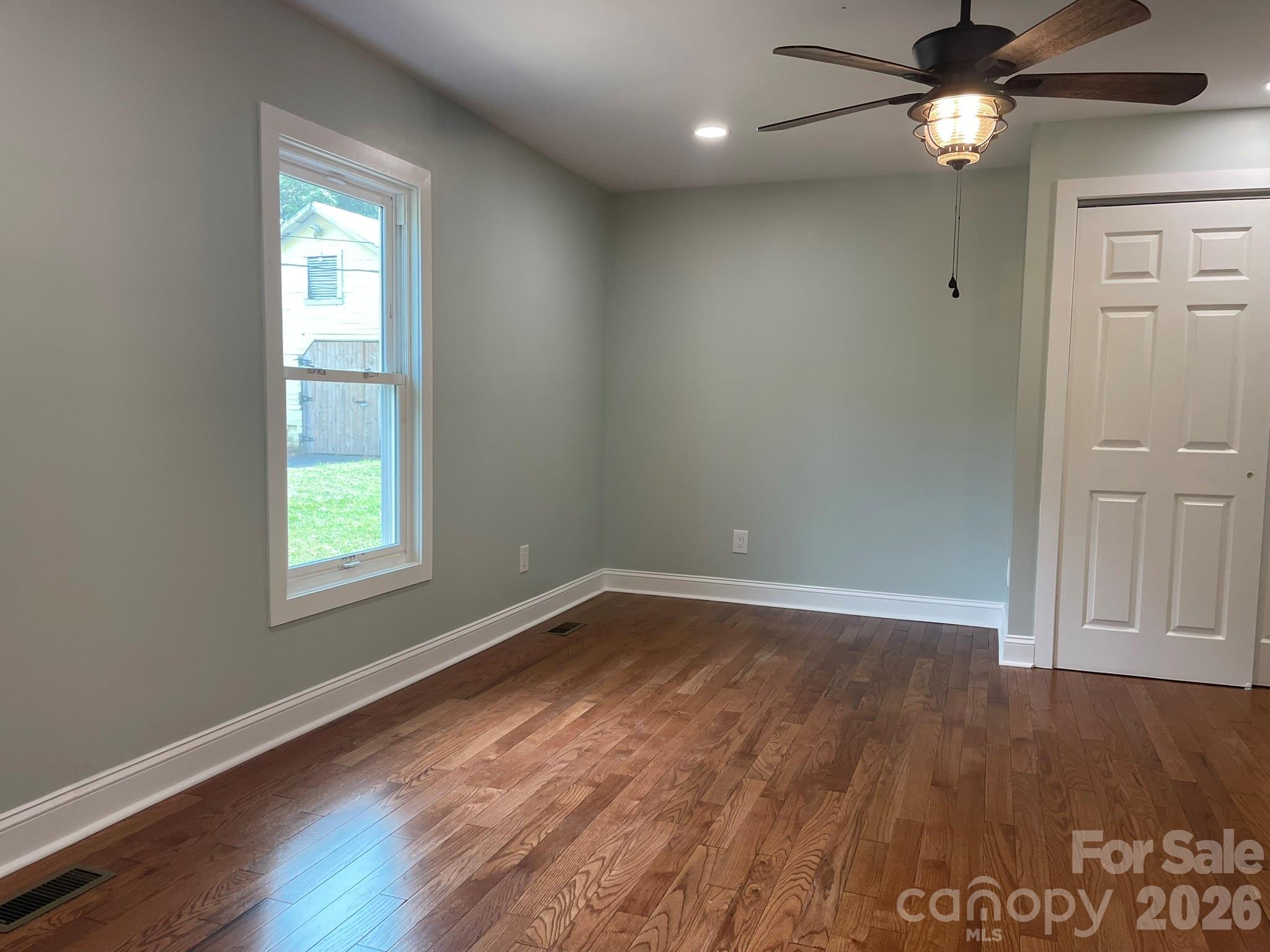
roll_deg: -0.4
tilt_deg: -5.1
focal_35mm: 26
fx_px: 954
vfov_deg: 53.1
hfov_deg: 67.3
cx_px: 635
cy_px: 476
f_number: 1.6
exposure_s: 1/120
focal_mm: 4.2
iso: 100
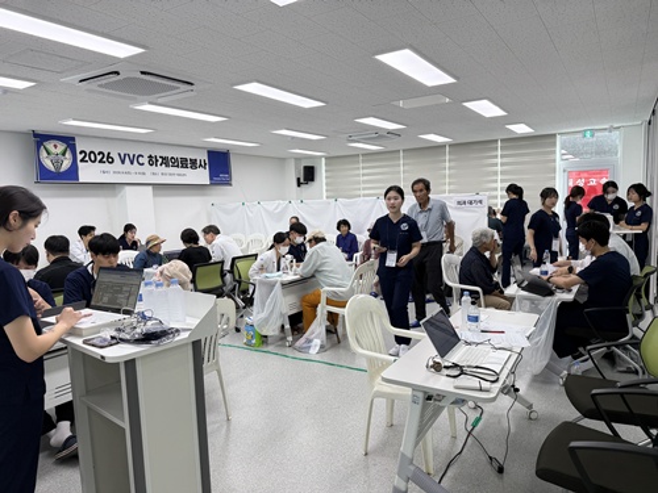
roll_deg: +2.2
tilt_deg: -5.4
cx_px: 329
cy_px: 246
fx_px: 456
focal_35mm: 24
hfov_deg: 71.6
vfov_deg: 56.8
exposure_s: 1/264
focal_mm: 6.76
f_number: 1.78
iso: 100
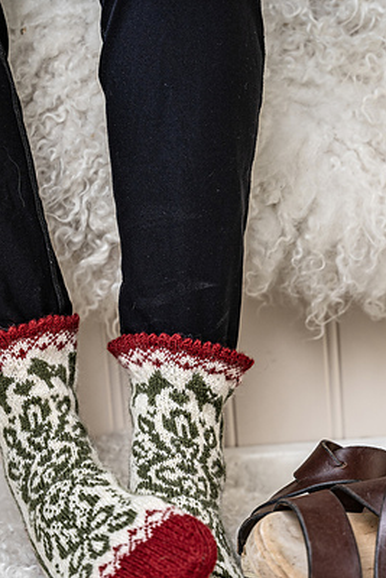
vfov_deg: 24.8
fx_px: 1303
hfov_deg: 16.8
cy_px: 416
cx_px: 142
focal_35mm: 81
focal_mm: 50.7
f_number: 4
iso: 500
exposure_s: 1/160
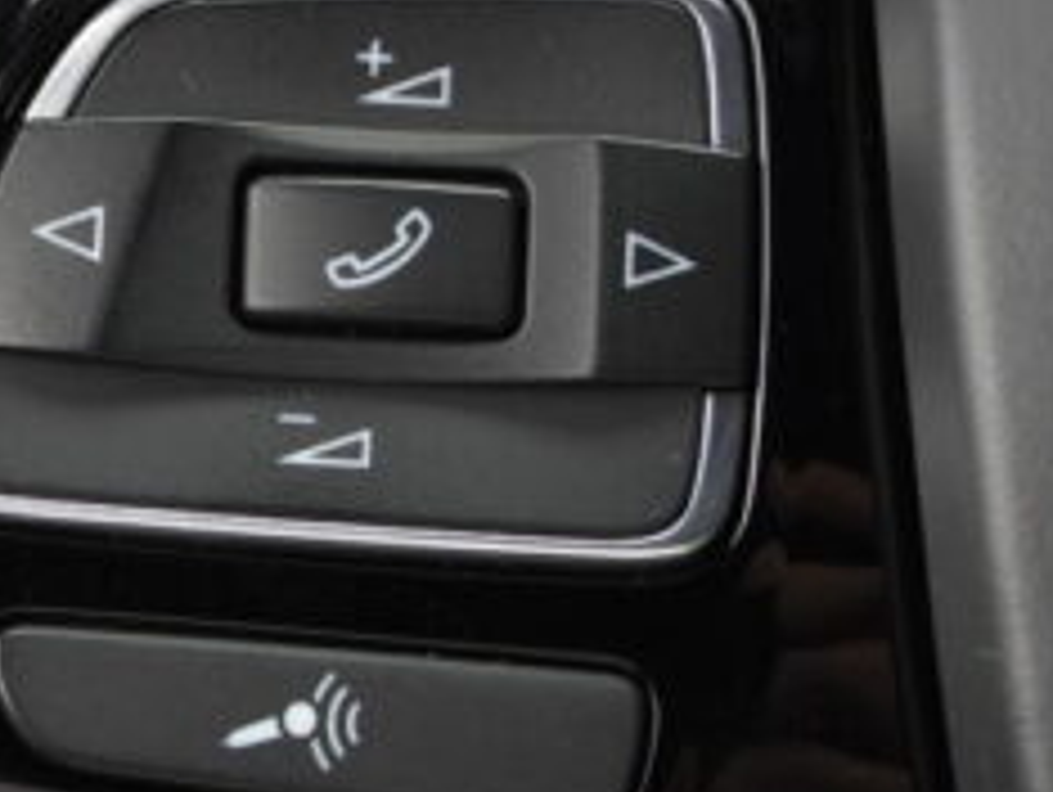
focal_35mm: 152
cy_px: 400
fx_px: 4629
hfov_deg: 12.9
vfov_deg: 9.8
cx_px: 122
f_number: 3.2
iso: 100
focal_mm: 9
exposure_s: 1/125
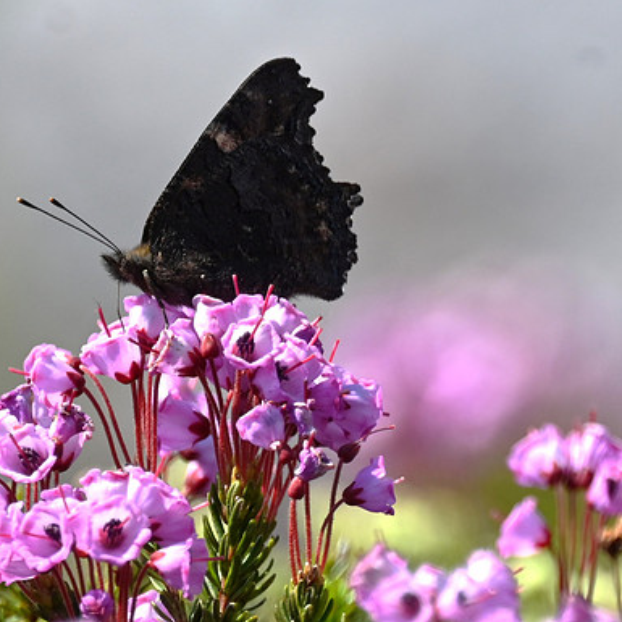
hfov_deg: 1.7
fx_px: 20837
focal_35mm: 1025
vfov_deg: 1.7
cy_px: 311
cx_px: 393
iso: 220
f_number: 6.3
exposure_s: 1/800
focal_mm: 800
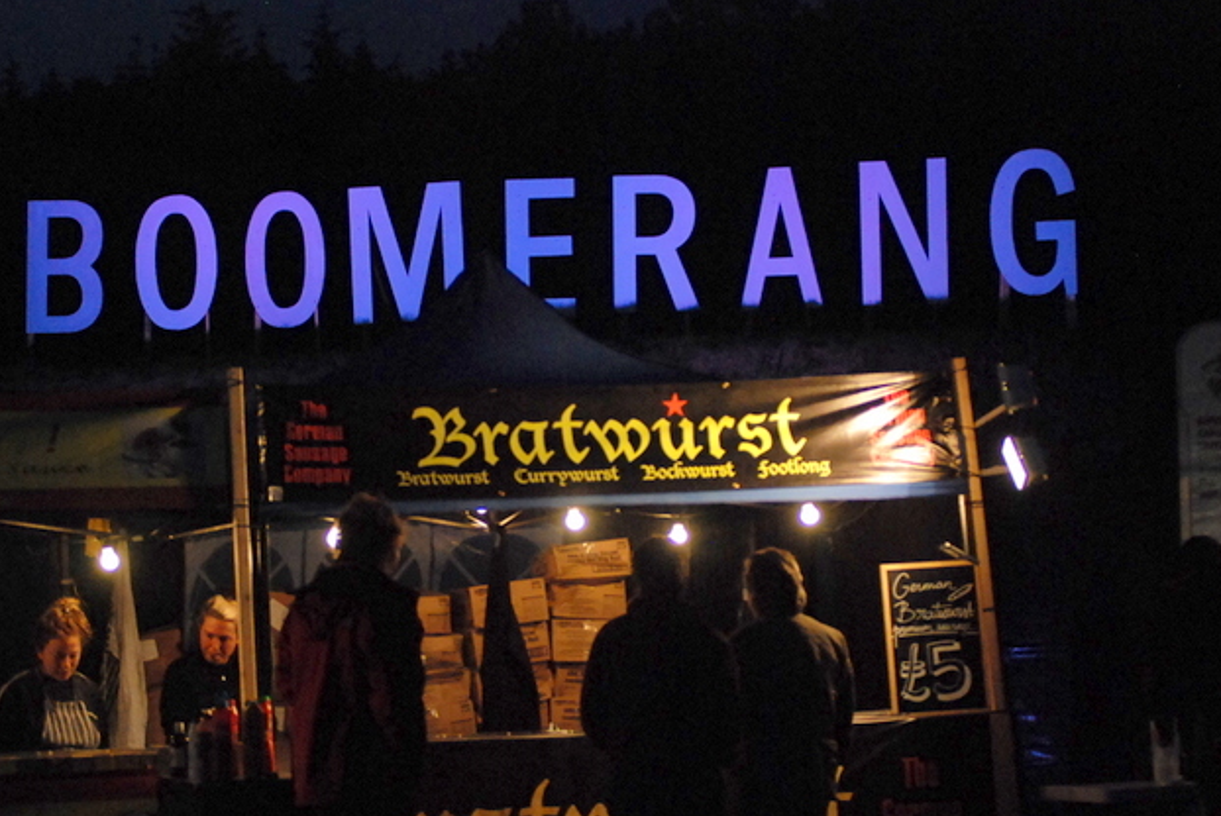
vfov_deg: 9.9
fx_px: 4719
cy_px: 418
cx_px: 628
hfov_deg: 14.7
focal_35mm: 139
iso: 1600
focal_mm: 80
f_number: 2.8
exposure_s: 1/640
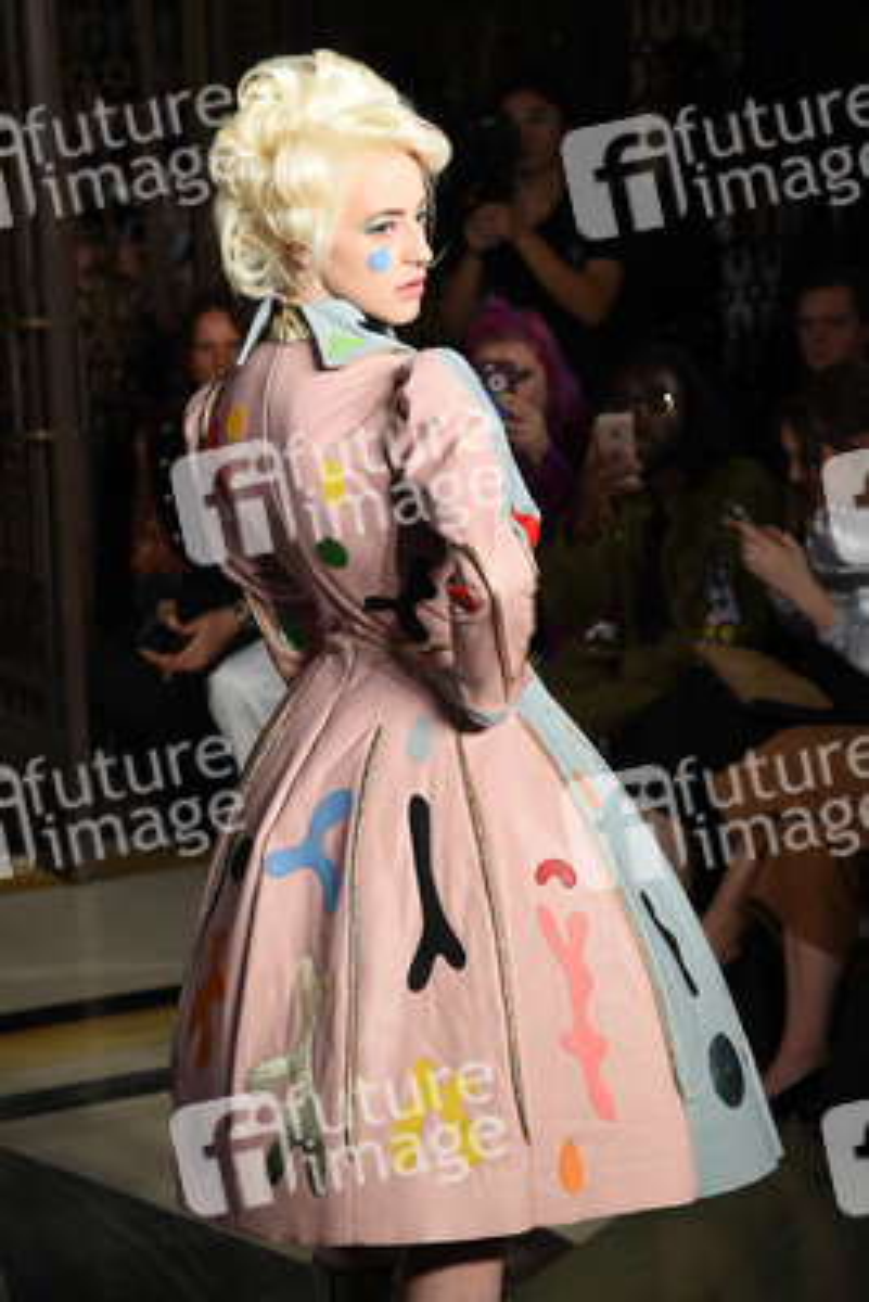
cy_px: 651
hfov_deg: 14.4
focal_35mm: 95
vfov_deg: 21.5
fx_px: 3437
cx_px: 434
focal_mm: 95
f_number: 5.6
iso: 1000
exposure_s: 1/640
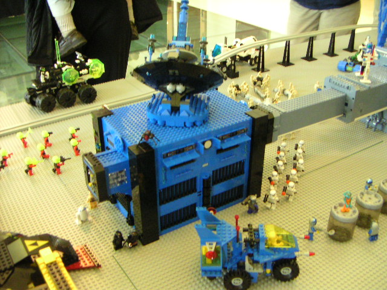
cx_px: 194
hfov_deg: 50.1
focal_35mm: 37
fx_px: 414
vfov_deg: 38.7
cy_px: 145
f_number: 2.8
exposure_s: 1/15
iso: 400
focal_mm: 4.8
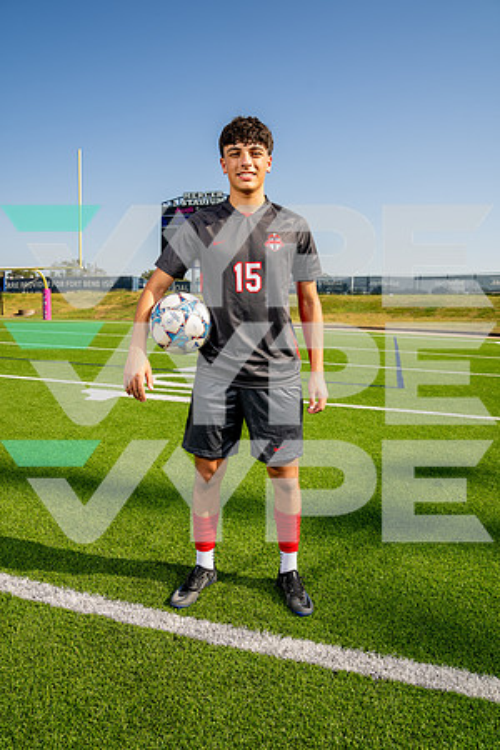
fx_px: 500
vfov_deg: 73.7
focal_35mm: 24
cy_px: 375
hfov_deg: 53.1
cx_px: 250
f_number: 7.1
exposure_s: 1/125
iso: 50
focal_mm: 24
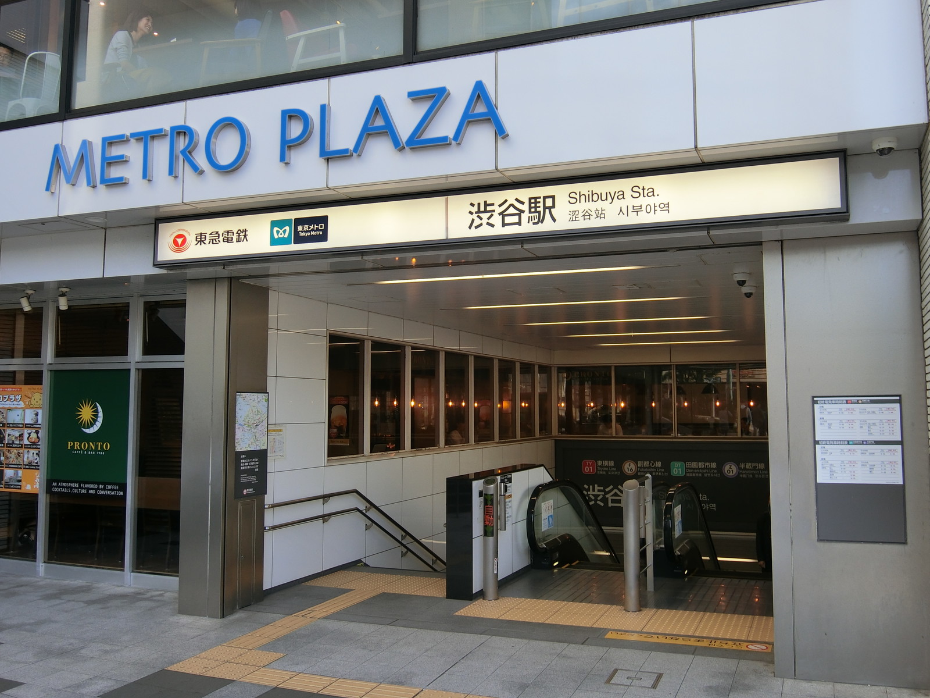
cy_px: 349
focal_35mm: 34
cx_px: 465
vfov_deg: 41.8
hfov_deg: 54.0
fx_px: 913
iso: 80
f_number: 3.4
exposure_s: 1/125
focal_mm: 7.2
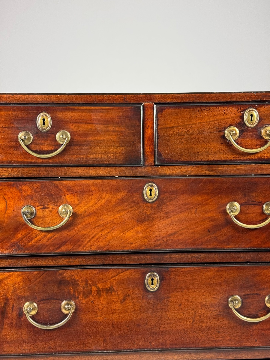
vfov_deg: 39.7
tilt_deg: -1.6
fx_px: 499
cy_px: 180
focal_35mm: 48
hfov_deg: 30.3
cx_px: 135
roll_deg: +0.4
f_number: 1.78
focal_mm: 6.76
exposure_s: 1/33
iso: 250
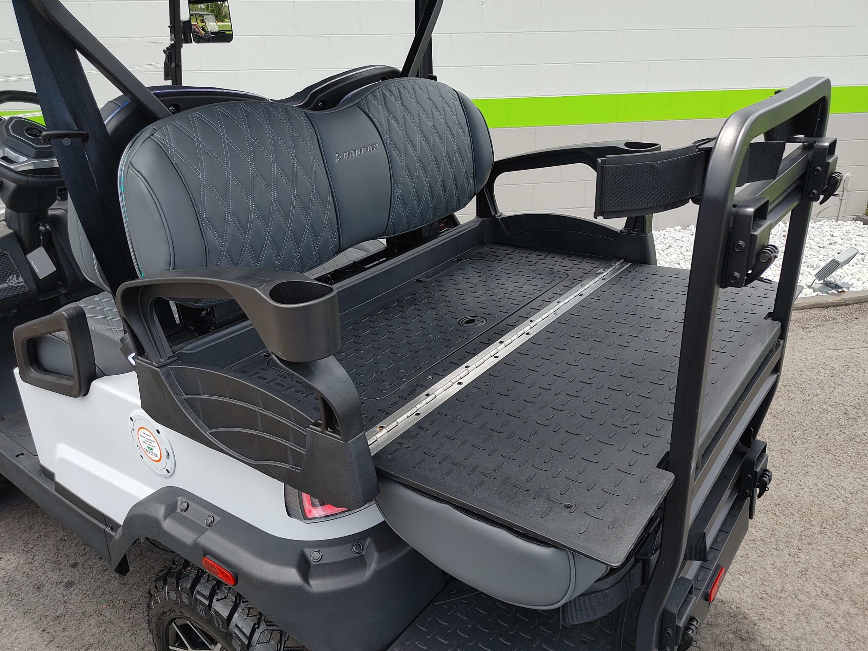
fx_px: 652
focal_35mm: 26
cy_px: 326
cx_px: 434
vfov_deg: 53.1
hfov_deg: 67.3
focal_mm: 4.81
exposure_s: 1/588
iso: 50
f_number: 1.8
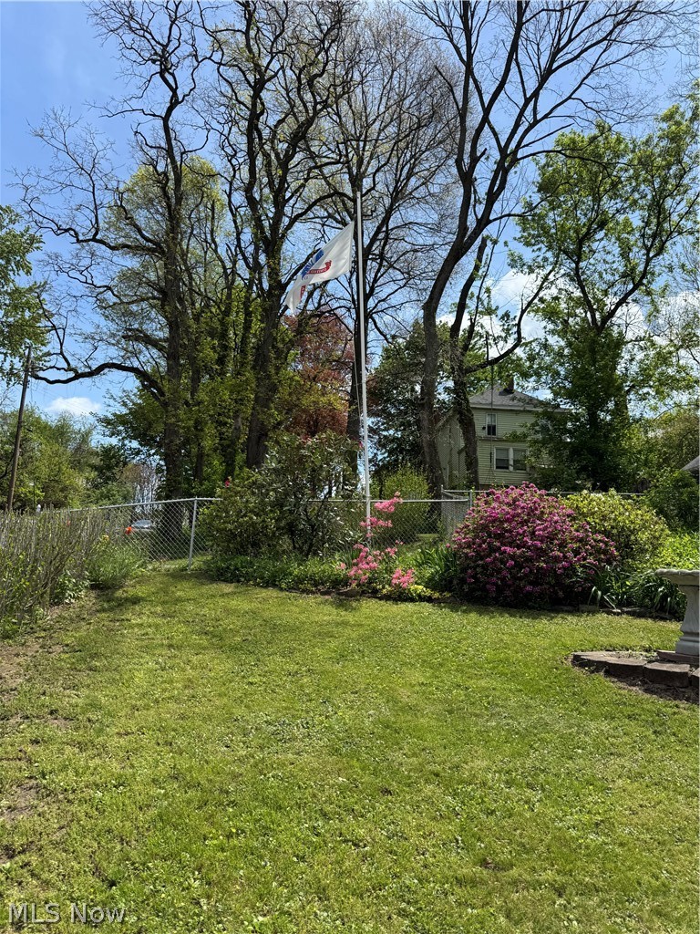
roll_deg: -2.9
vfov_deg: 71.6
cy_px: 467
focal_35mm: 24
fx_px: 647
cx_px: 350
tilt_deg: +10.6
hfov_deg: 56.8
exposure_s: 1/3597
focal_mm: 6.76
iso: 80
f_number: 1.78
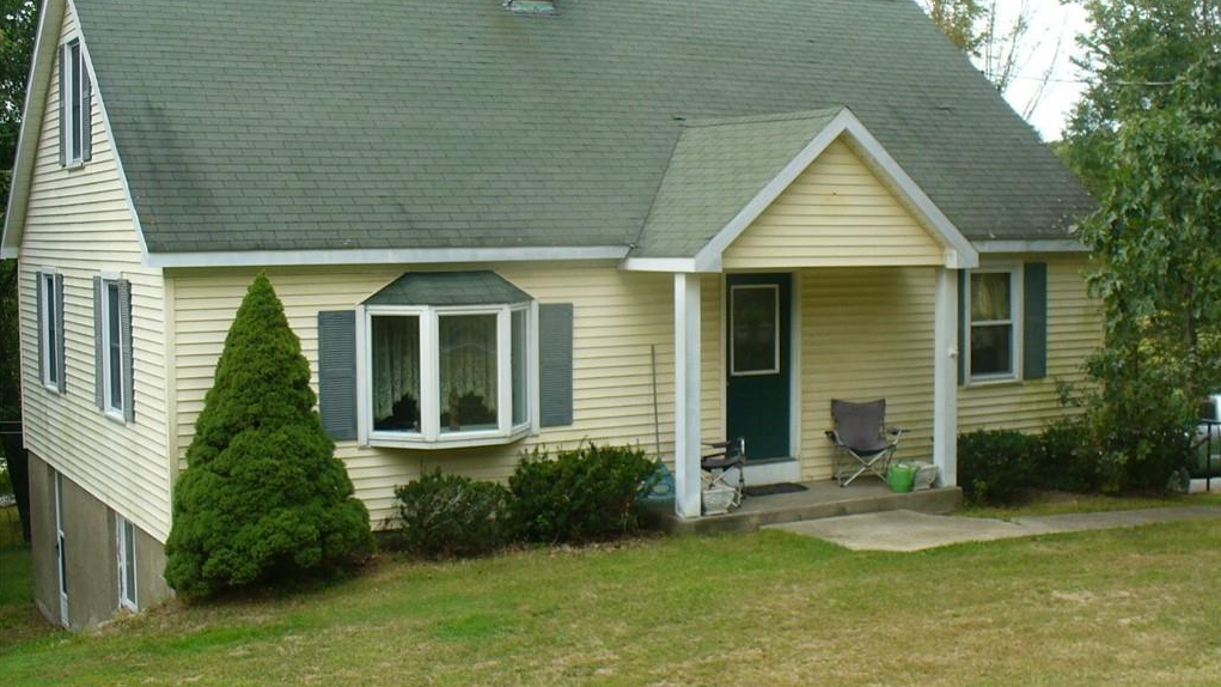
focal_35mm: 47
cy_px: 311
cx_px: 610
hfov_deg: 43.7
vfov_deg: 25.4
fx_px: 1521
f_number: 2.8
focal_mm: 6.1
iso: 80
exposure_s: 1/160
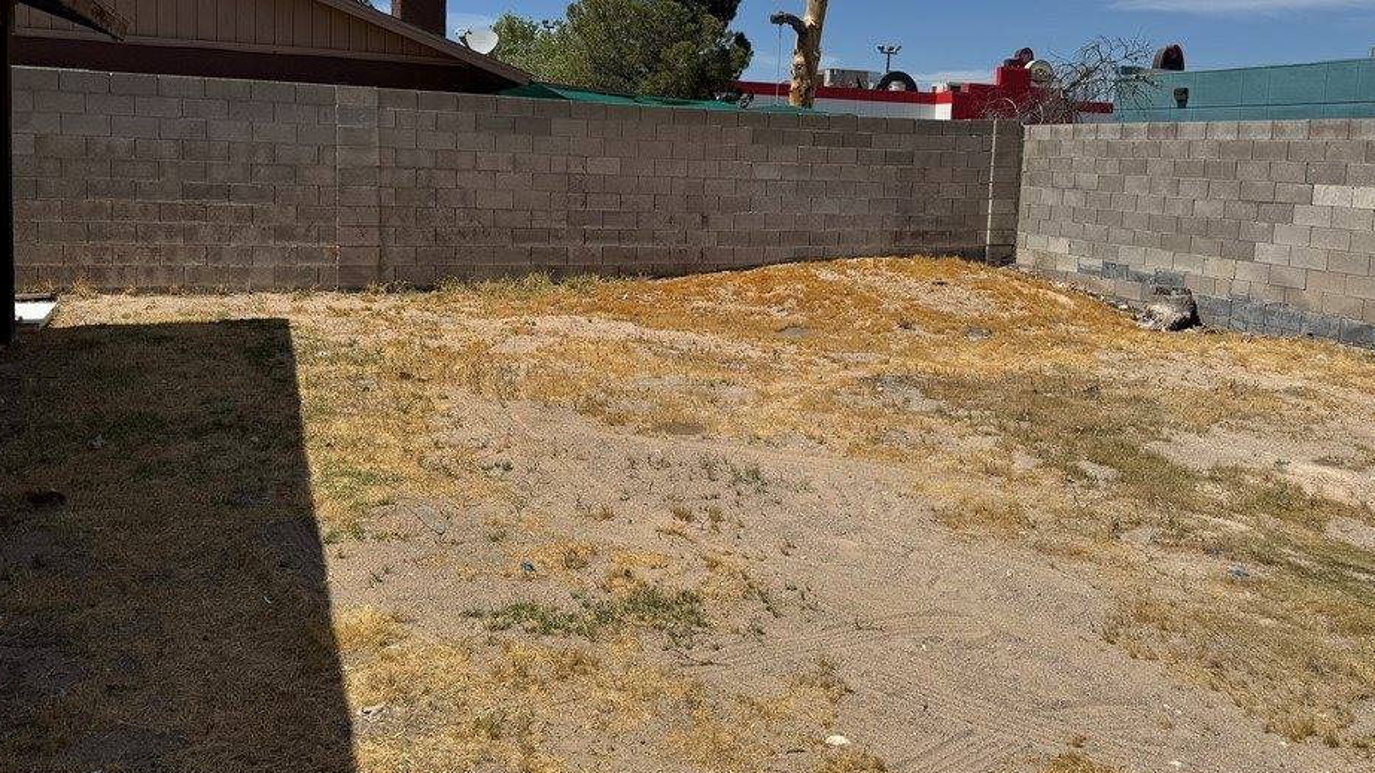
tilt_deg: -5.8
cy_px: 262
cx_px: 700
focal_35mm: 29
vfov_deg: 39.7
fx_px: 1057
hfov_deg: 66.1
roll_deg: -1.8
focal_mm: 6.76
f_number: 1.78
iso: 80
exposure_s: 1/7937
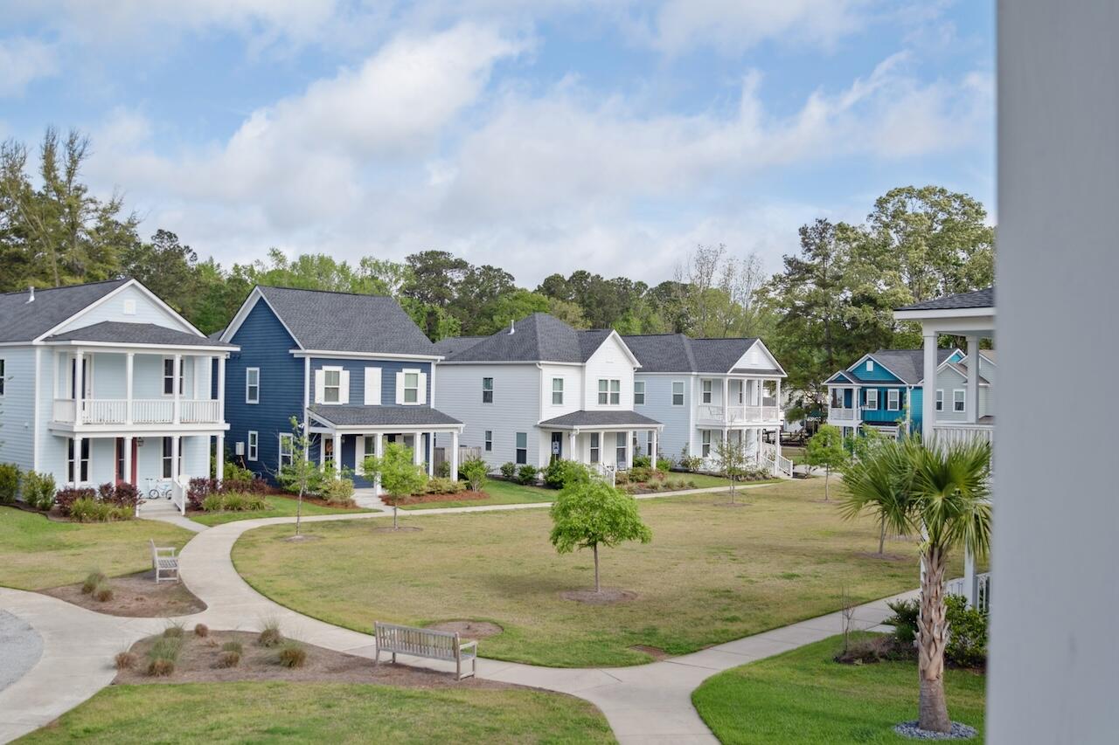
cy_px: 372
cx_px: 560
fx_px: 1119
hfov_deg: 53.1
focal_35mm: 36
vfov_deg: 36.9
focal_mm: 24
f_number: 5.6
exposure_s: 1/1700
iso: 125
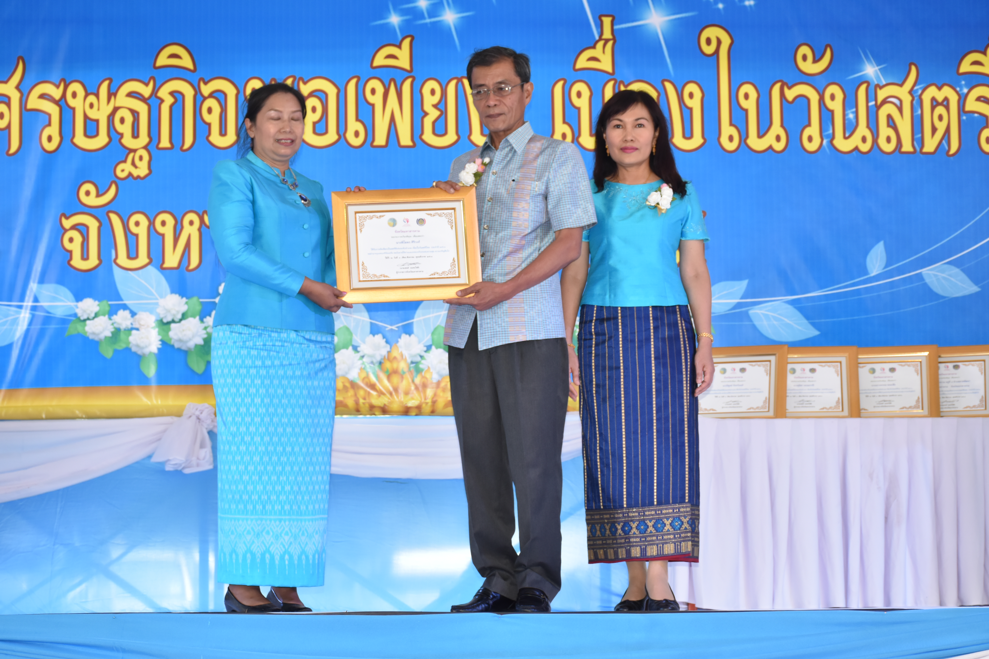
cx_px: 494
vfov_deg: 17.5
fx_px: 2143
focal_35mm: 78
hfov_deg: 26.0
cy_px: 330
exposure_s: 1/200
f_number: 7.1
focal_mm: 52
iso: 800
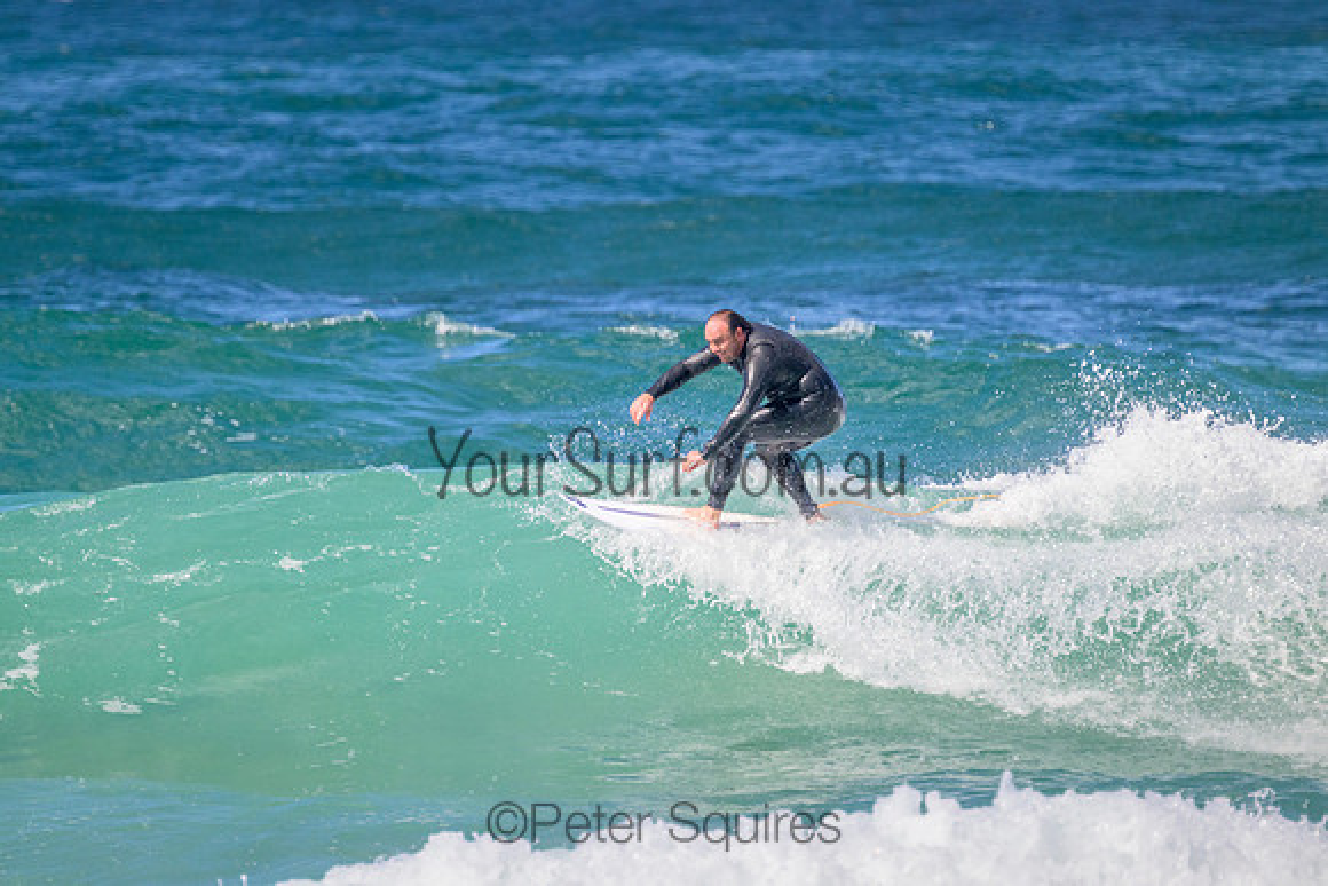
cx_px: 664
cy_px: 443
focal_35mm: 800
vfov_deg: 1.7
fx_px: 29517
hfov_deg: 2.6
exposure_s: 1/1600
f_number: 11
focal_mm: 800
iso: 1100
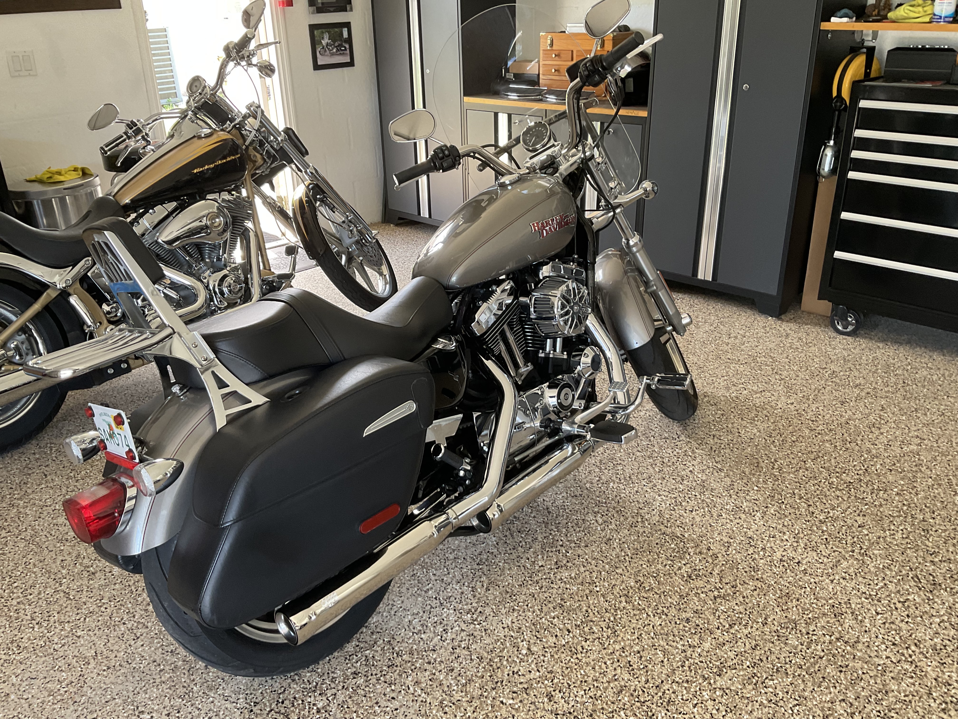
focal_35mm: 29
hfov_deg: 61.7
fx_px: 803
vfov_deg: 48.2
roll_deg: +0.4
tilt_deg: -23.4
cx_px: 479
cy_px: 360
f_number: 1.8
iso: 64
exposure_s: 1/82
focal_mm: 3
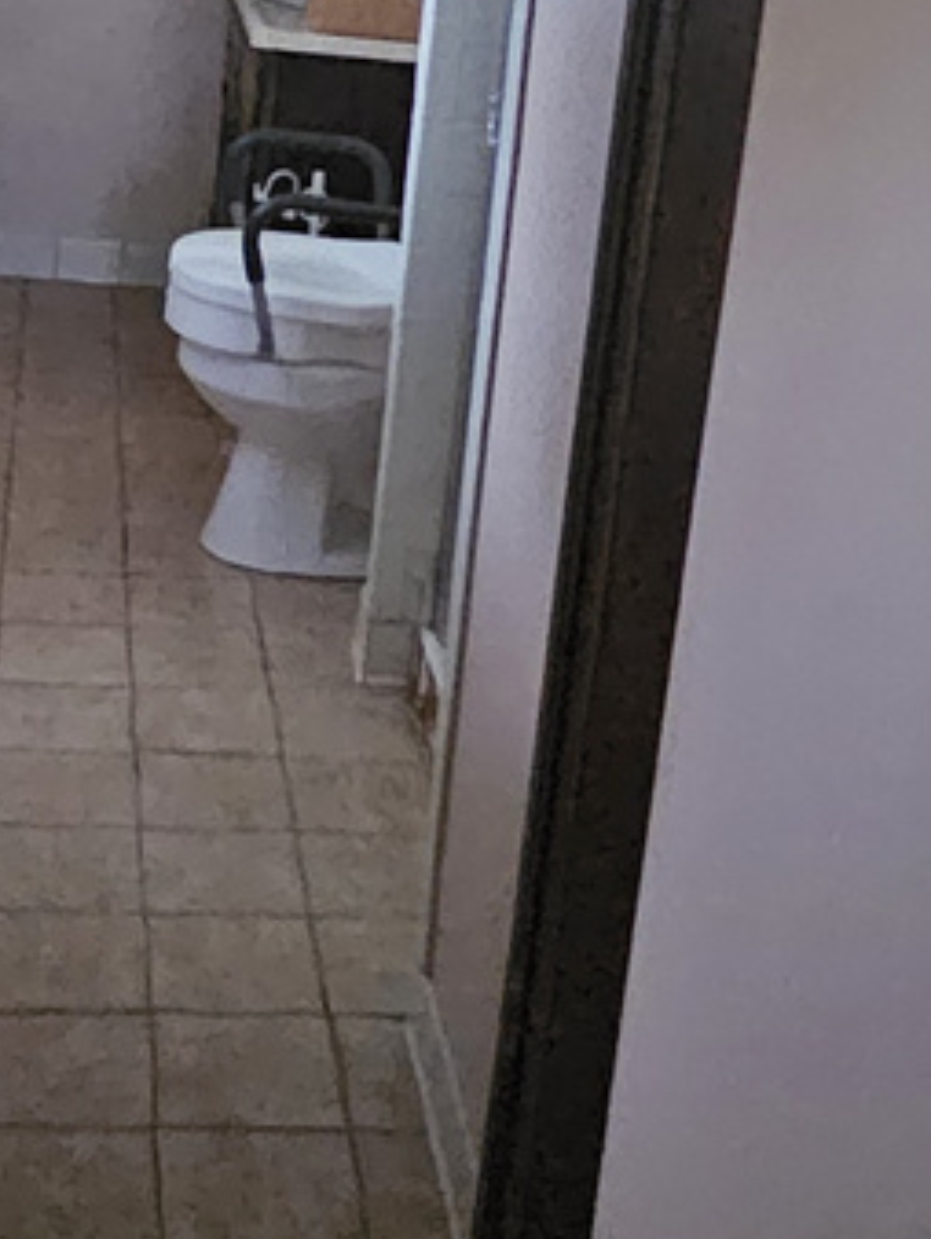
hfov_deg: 24.8
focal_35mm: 59
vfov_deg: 31.3
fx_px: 2113
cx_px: 389
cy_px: 150
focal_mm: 2.2
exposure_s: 1/24
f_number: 2.2
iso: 1600
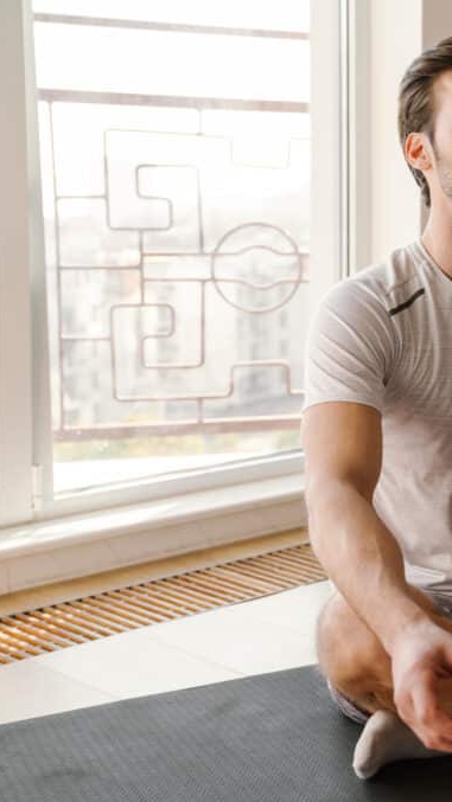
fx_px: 1384
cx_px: 547
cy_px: 403
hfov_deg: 17.6
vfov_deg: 32.4
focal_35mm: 65
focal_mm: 41
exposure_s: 1/160
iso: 400
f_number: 3.5
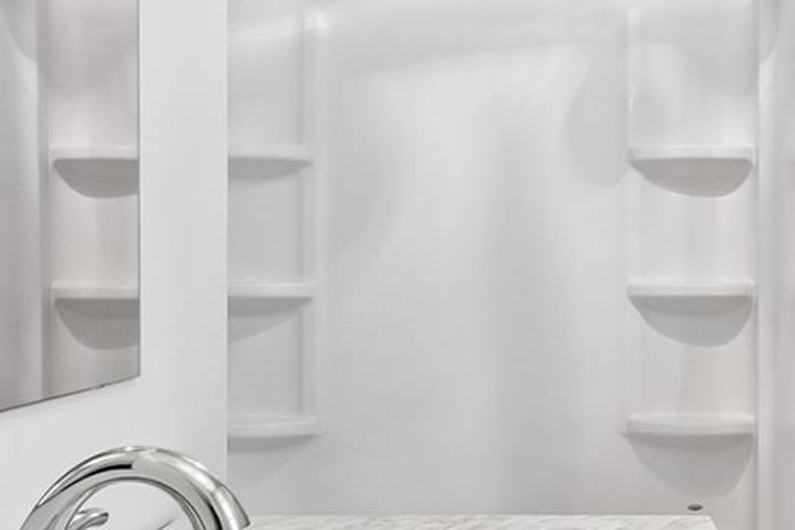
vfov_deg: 23.0
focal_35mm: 59
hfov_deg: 33.2
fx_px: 1302
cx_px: 610
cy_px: 279
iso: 400
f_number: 8
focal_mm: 10
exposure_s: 1/3.33
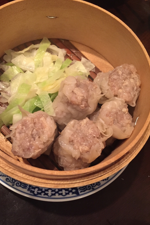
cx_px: 67
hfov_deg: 42.3
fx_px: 194
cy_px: 112
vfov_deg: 60.3
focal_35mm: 31
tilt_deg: -66.7
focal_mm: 4.15
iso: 250
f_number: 2.2
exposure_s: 1/15
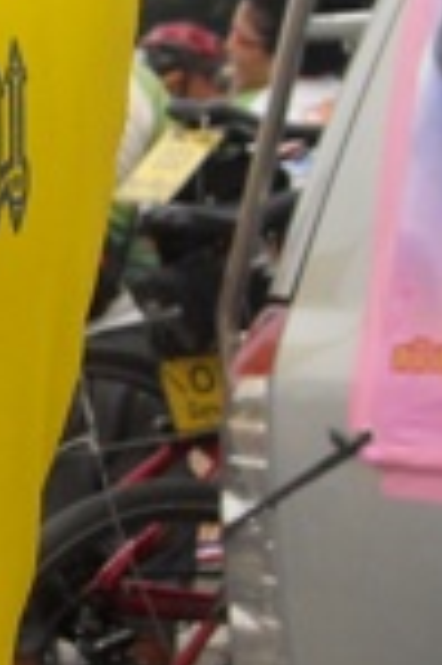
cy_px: 395
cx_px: -554
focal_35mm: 132
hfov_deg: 9.4
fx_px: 2436
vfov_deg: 15.5
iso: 64
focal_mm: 5.7
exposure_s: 1/478
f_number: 2.8
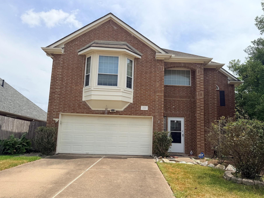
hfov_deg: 65.2
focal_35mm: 27
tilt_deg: +9.6
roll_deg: -1.4
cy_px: 107
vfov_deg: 51.3
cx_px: 142
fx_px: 206
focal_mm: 6.76
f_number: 1.78
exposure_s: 1/5714
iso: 80
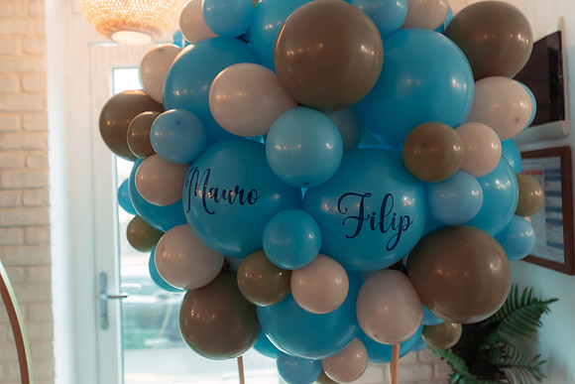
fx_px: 479
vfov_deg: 43.6
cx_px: 288
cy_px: 192
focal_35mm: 30
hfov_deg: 61.9
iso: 1000
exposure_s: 1/250
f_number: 2.8
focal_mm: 30
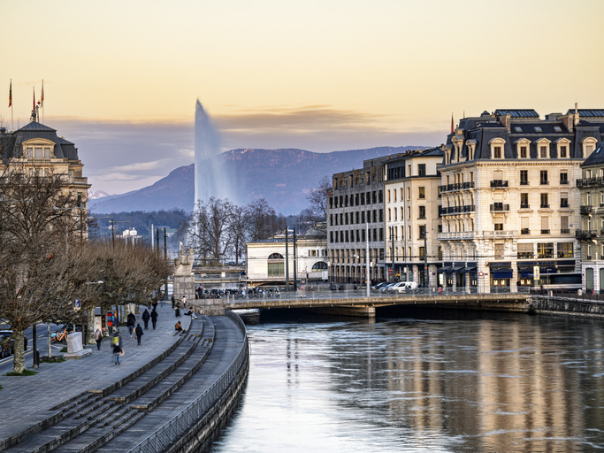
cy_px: 226
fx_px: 1535
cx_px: 302
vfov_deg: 16.8
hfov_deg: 22.3
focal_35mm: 88
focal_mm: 44
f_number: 8
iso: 200
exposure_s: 1/25
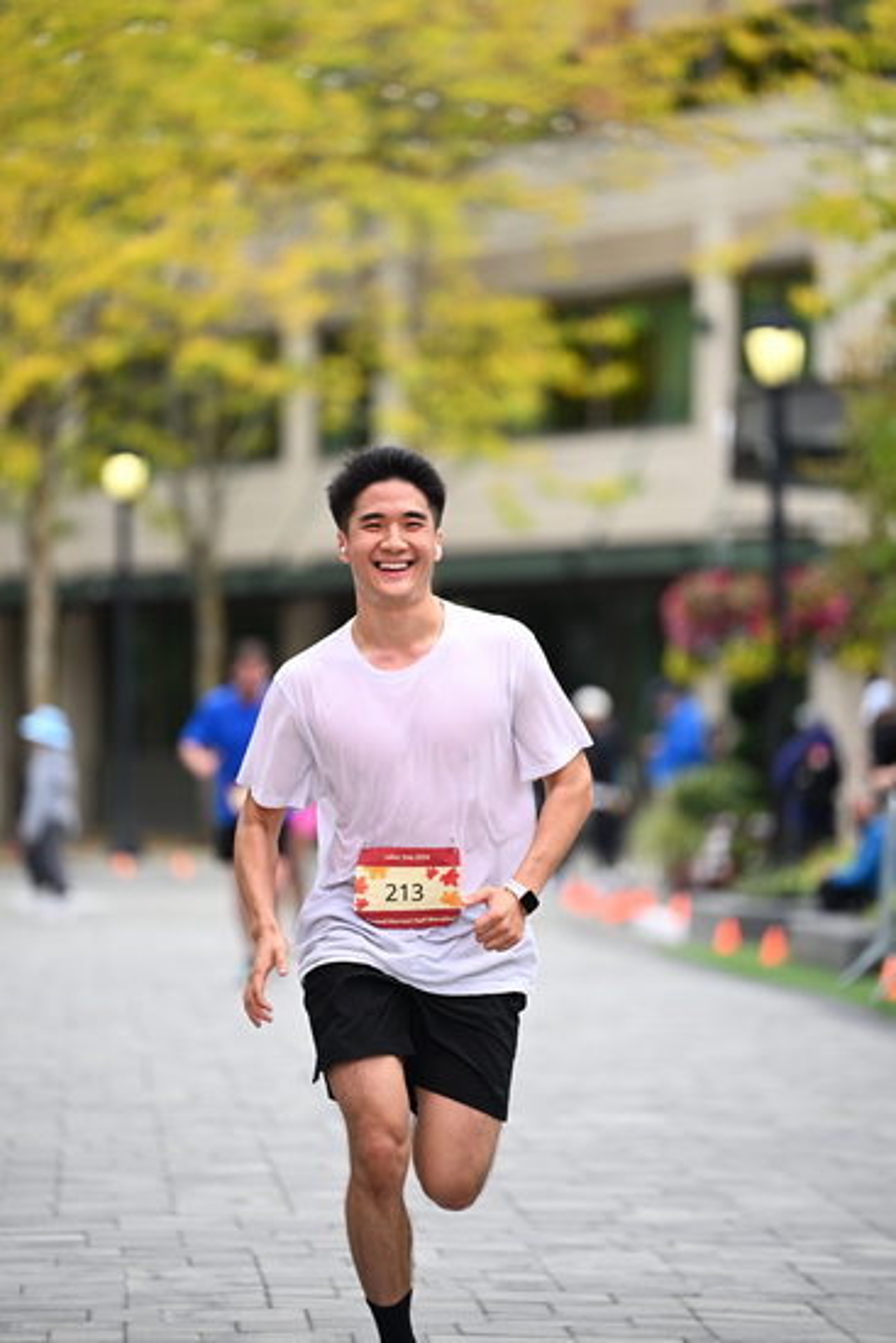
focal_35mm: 185
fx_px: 6902
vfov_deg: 11.1
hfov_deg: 7.4
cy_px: 672
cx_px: 448
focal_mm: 185
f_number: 2.8
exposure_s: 1/2000
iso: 640
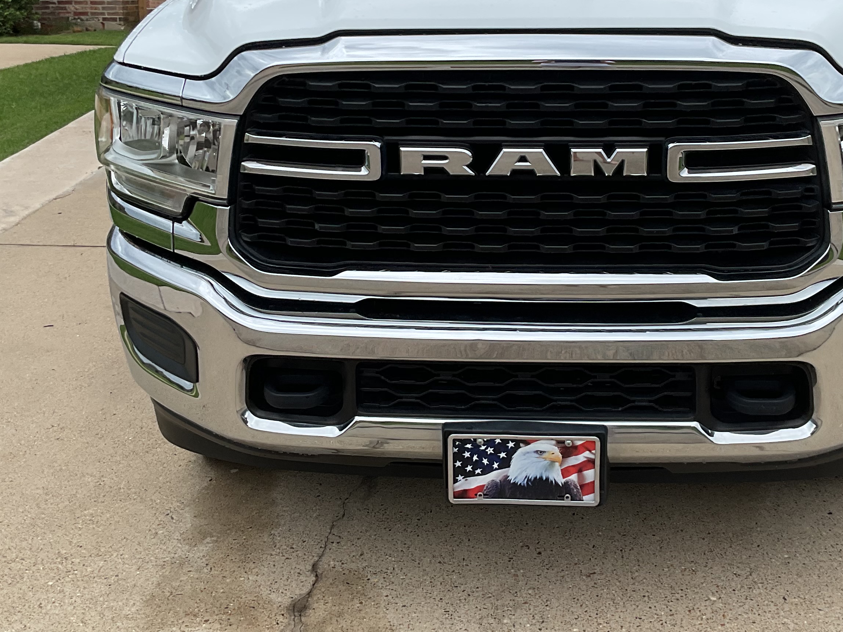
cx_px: 511
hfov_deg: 37.3
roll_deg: +1.4
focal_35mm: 51
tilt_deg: -11.5
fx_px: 1242
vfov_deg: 28.3
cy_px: 189
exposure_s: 1/1098
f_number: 1.8
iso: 16
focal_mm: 3
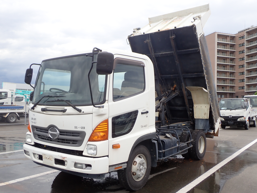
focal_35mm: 32
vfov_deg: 44.2
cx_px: 128
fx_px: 238
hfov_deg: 56.8
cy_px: 96
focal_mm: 5.87
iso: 100
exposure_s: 1/320
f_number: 3.2
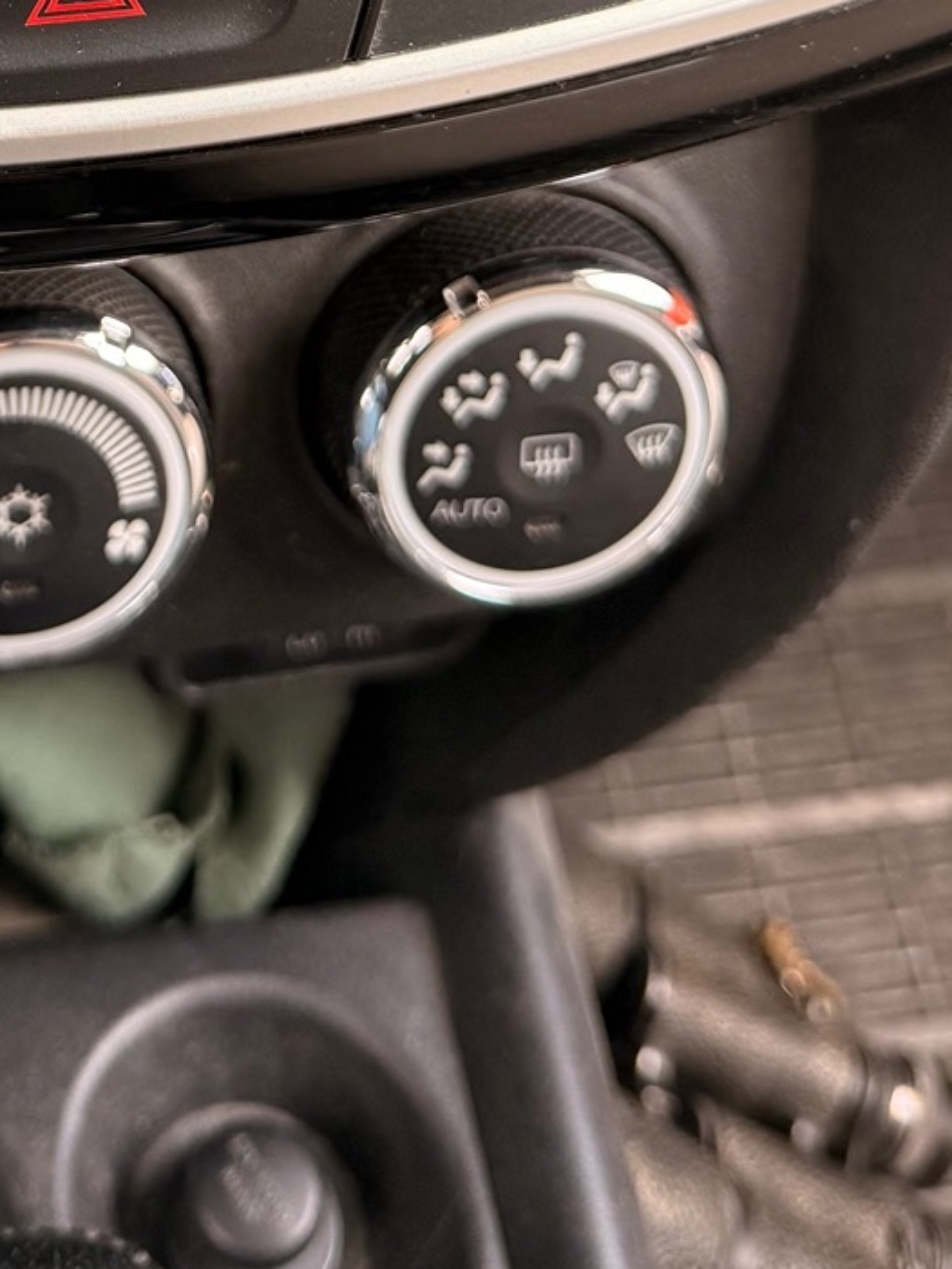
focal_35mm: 69
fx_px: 2529
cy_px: -355
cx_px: 25
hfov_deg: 20.7
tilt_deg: -28.0
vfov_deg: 24.7
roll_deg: -1.6
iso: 200
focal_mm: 6.76
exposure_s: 1/175
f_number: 1.78
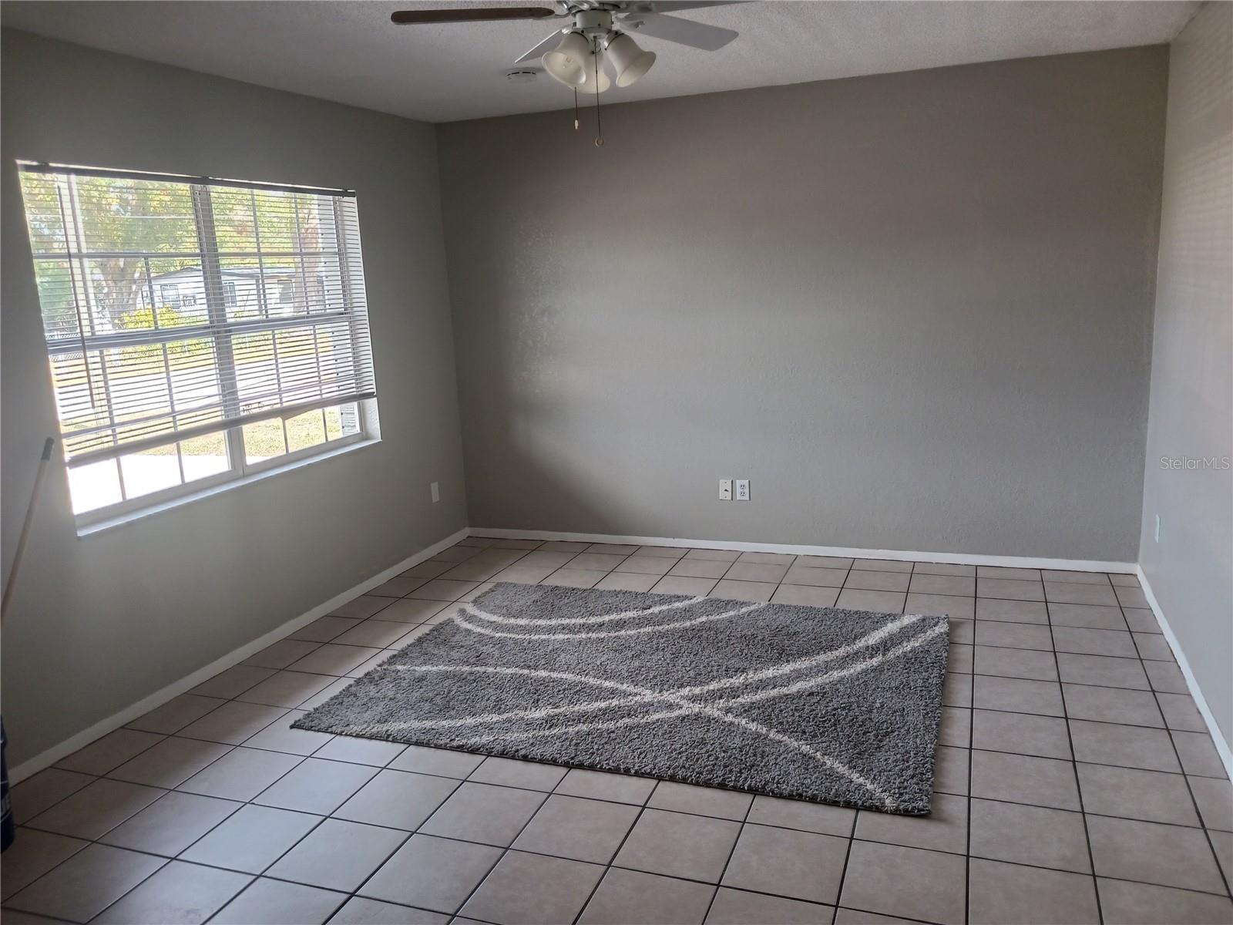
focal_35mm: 27
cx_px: 616
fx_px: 962
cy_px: 462
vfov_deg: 51.4
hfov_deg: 65.3
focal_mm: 4
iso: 80
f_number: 1.8
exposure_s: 1/60
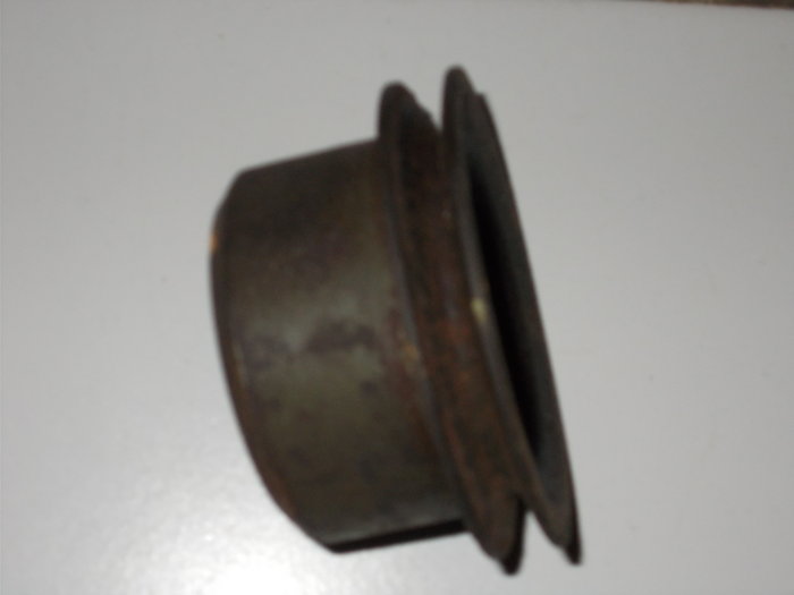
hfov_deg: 29.4
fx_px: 1514
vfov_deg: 22.3
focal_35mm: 66
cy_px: 298
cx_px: 397
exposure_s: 1/60
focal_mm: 11.8
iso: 200
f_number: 5.3
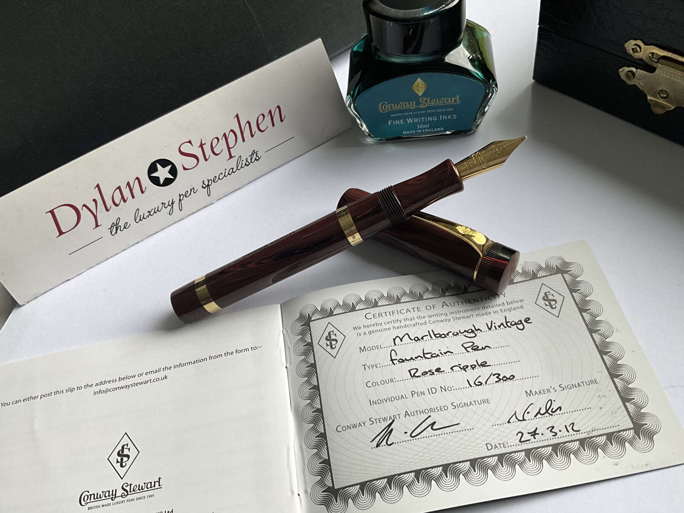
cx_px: 336
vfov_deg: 46.8
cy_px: 257
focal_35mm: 30
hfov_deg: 60.0
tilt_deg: -53.2
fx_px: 593
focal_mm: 3
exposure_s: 1/110
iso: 64
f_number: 1.8
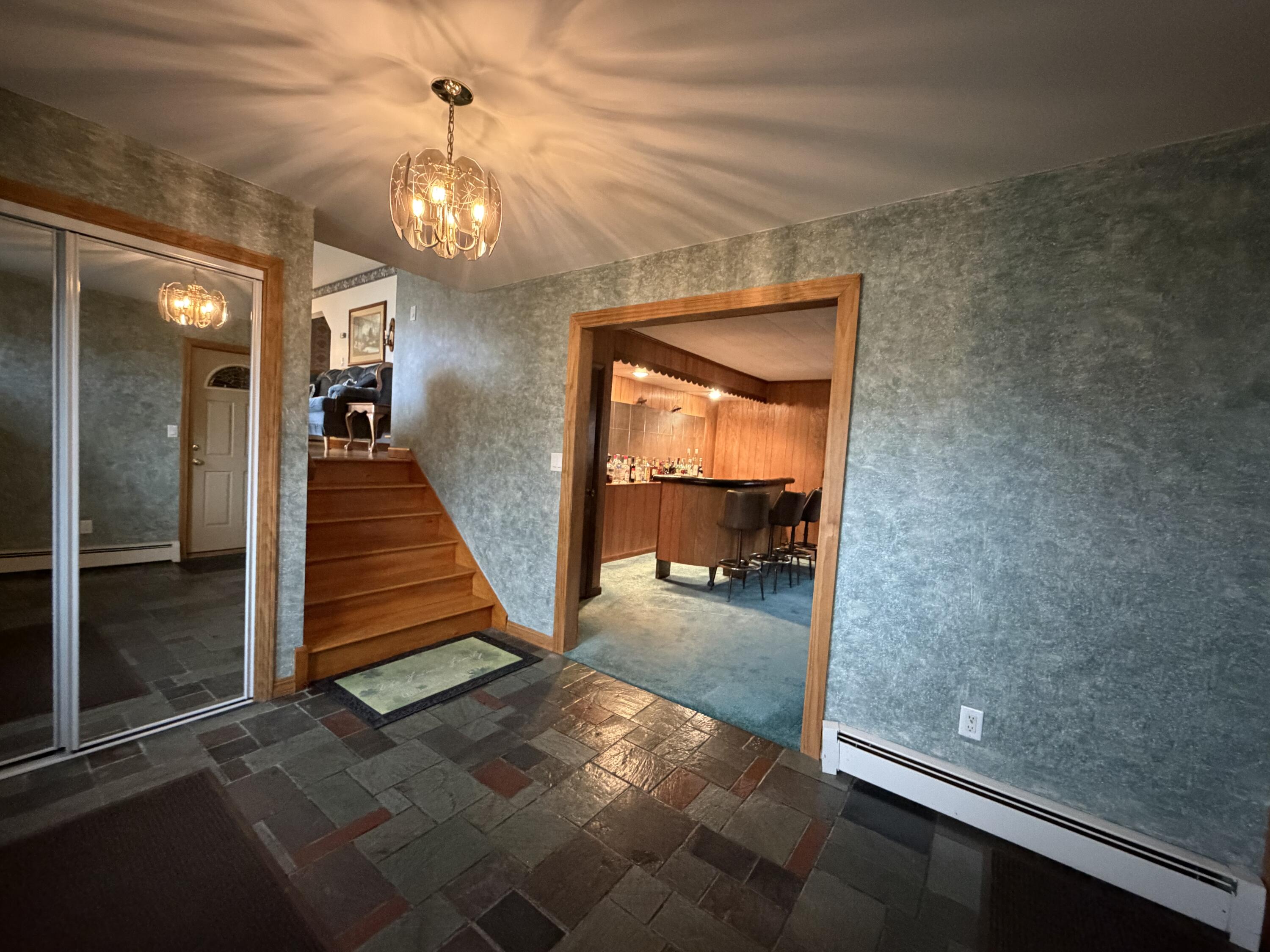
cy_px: 476
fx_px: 514
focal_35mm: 14
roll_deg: -3.4
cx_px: 635
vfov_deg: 85.7
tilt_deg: -3.0
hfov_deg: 102.1
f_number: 2.2
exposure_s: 1/40
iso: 1000
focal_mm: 2.22
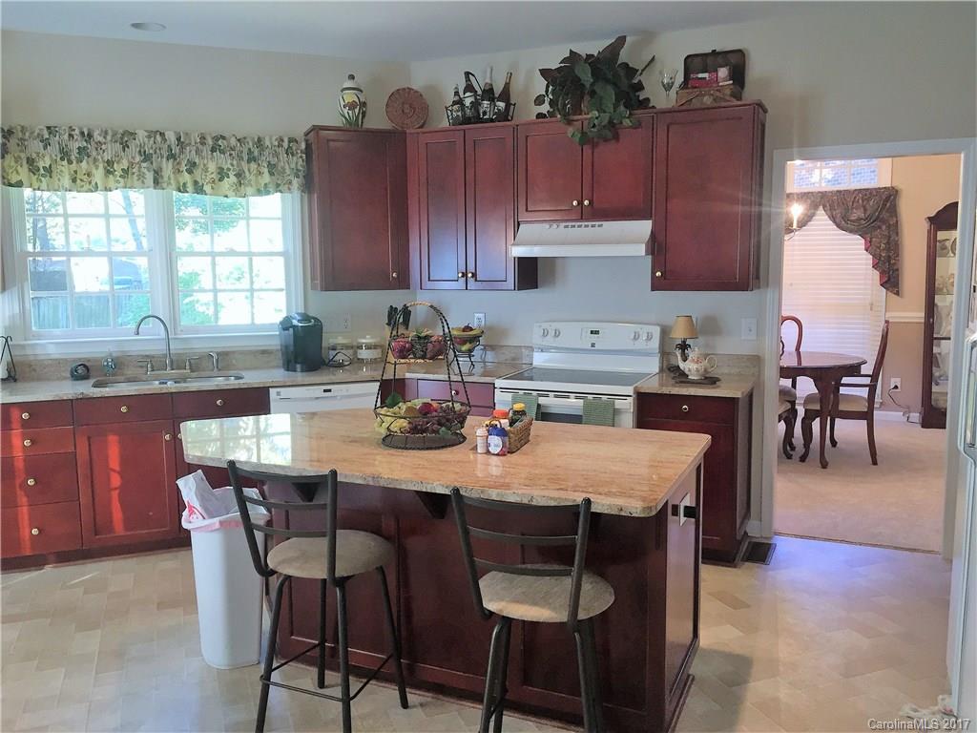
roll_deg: +0.4
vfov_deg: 48.2
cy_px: 366
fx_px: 818
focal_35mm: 29
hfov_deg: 61.7
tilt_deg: -7.3
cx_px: 488
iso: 125
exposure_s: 1/30
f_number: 2.2
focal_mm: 4.15
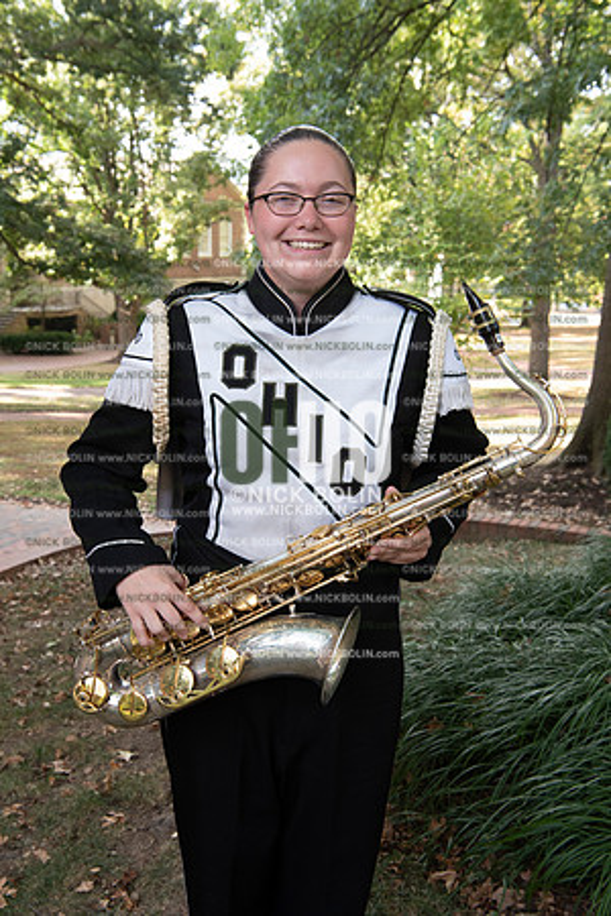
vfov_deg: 46.4
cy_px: 458
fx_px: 1069
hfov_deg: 31.9
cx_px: 306
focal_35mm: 42
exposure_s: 1/100
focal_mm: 42
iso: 800
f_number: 8
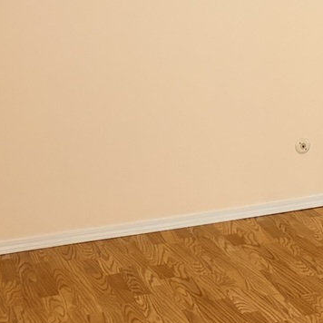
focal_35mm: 93
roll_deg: -0.2
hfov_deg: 17.5
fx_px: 982
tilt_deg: -2.3
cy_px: -33
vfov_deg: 18.0
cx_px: 418
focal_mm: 5.96
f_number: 1.6
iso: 500
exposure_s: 1/60
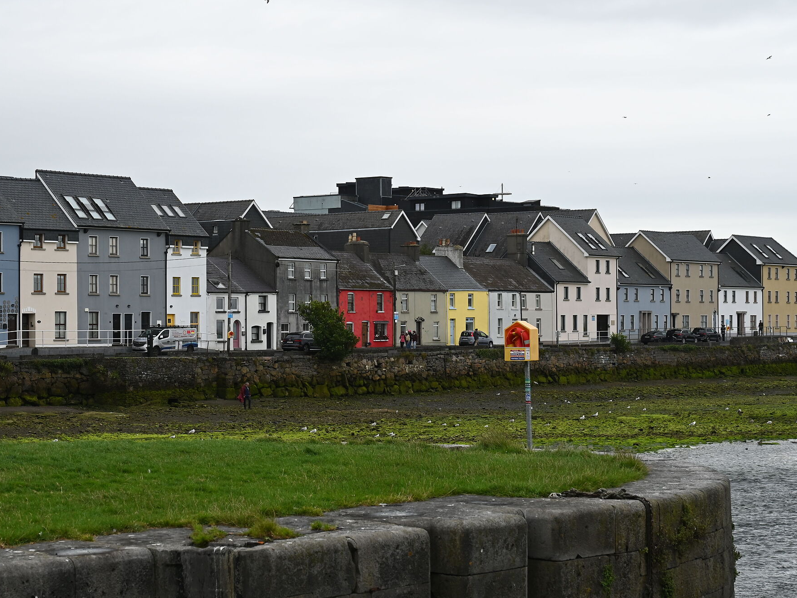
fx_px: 1865
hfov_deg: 24.1
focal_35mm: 81
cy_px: 316
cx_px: 356
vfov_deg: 18.2
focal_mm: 62
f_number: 6.3
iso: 500
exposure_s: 1/500
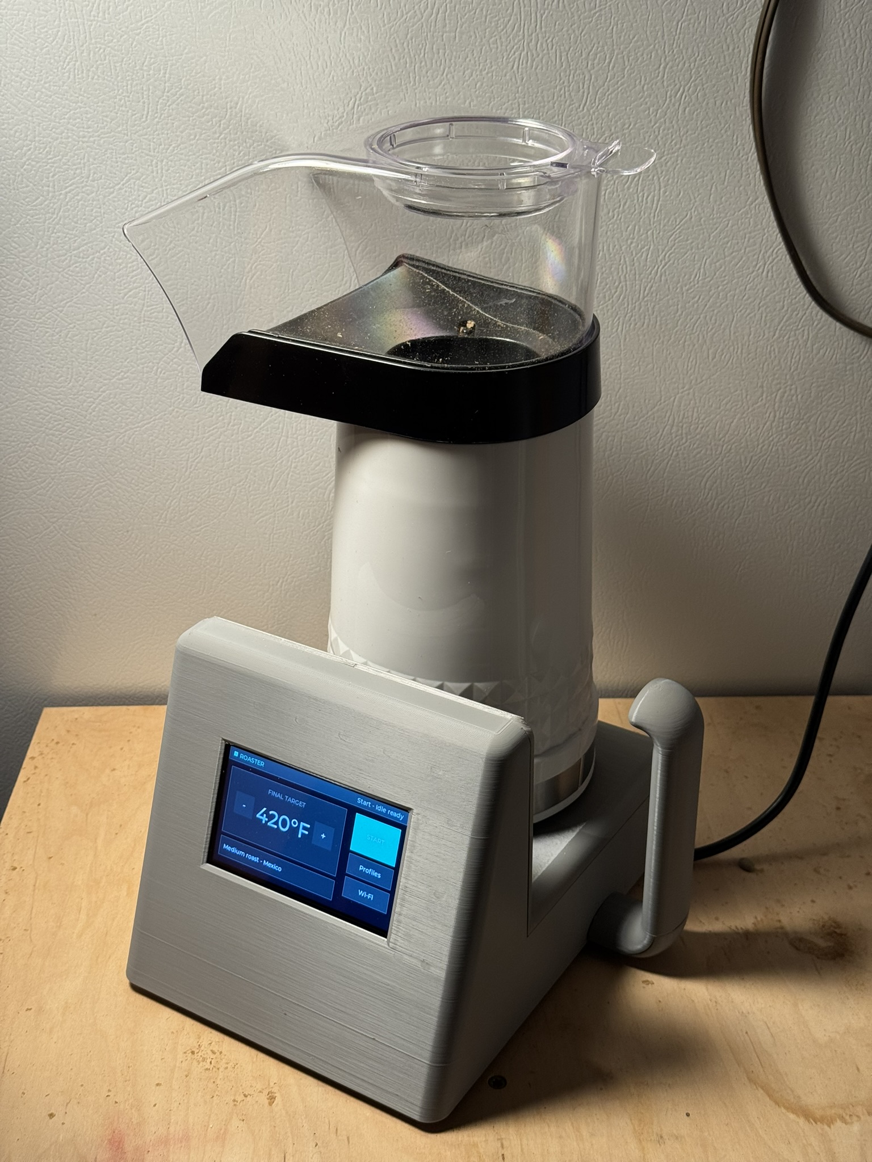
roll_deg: +0.8
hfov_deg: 30.3
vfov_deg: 39.7
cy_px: 581
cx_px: 436
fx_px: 1612
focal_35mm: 48
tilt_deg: -34.5
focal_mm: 6.76
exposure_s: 1/120
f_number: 1.78
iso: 80
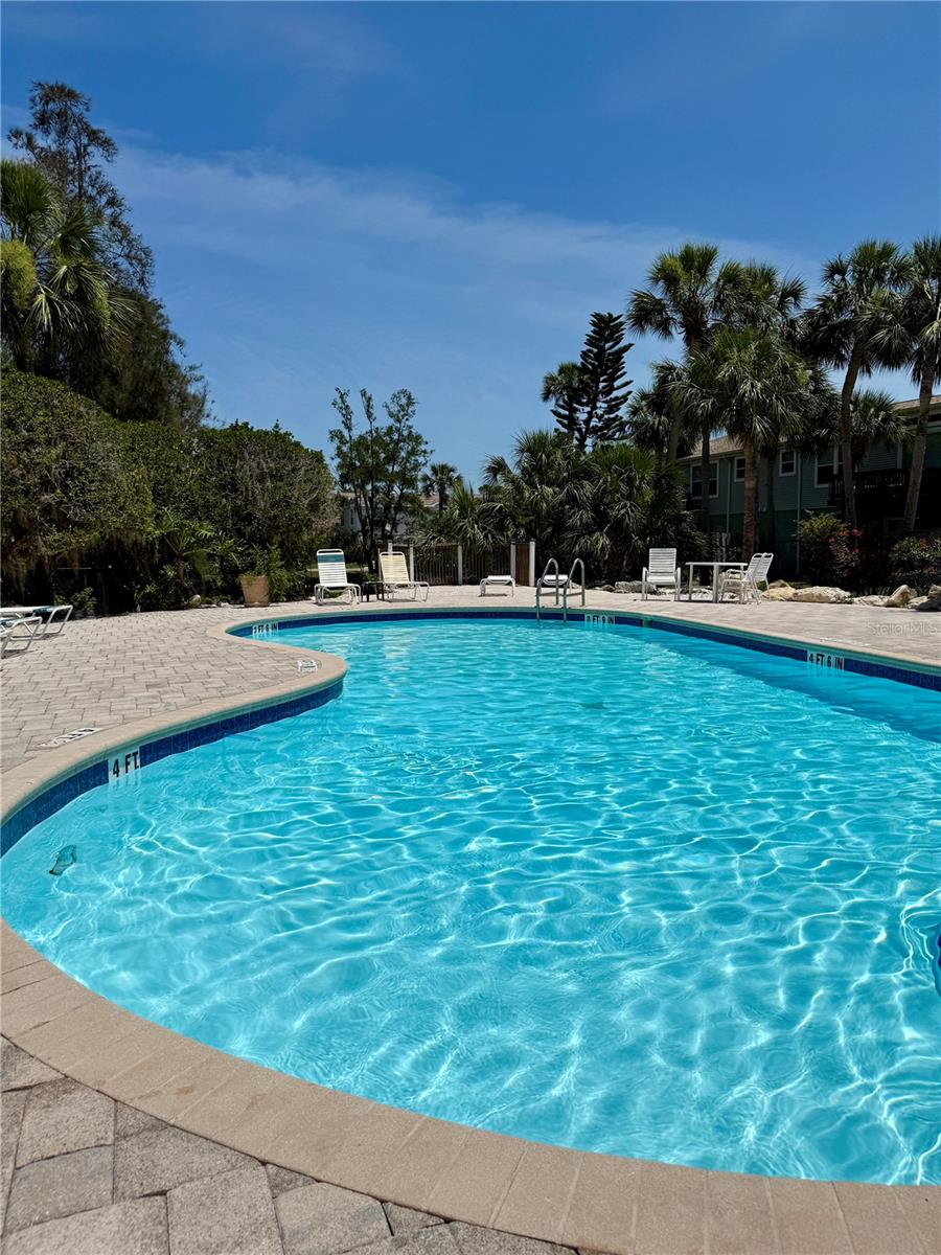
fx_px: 870
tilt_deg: -4.0
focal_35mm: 24
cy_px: 628
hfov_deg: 56.8
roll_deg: +0.0
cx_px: 470
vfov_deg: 71.6
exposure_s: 1/14286
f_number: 1.78
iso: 64
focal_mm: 6.76
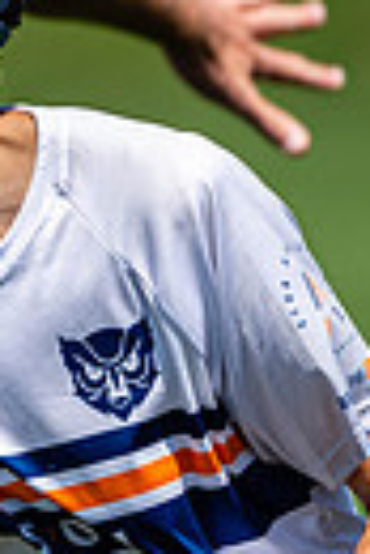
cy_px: -15
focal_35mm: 1780
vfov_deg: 1.2
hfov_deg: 0.8
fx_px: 27367
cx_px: -379
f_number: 2.8
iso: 100
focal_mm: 400
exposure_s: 1/2500
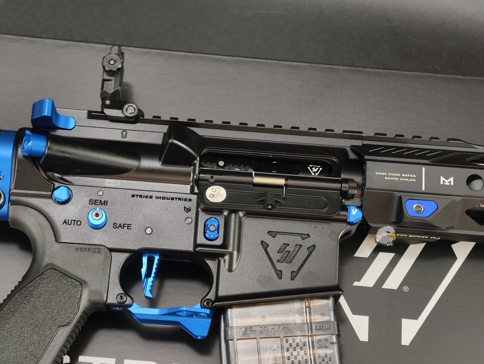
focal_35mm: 85
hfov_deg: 23.0
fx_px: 1190
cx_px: 242
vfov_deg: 17.4
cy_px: 182
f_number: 2.67
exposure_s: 1/17.1
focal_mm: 22.48
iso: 850
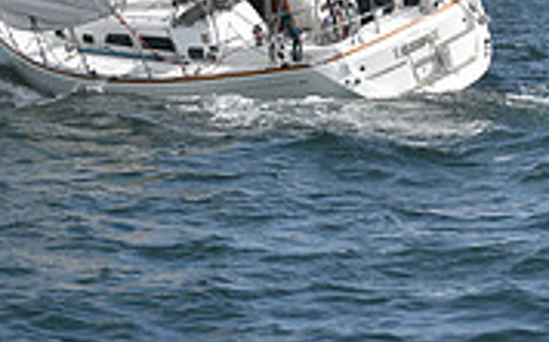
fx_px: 3484
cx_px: 69
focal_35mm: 233
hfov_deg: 9.0
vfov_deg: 5.4
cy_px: -548
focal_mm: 70
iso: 200
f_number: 7.1
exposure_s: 1/1250
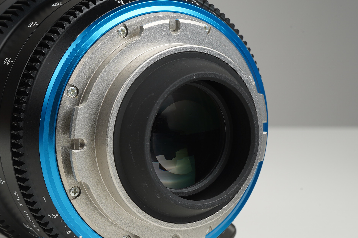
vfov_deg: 14.8
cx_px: 122
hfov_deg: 22.1
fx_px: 914
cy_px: 143
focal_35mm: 92
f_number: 18
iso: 160
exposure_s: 1/160
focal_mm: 58
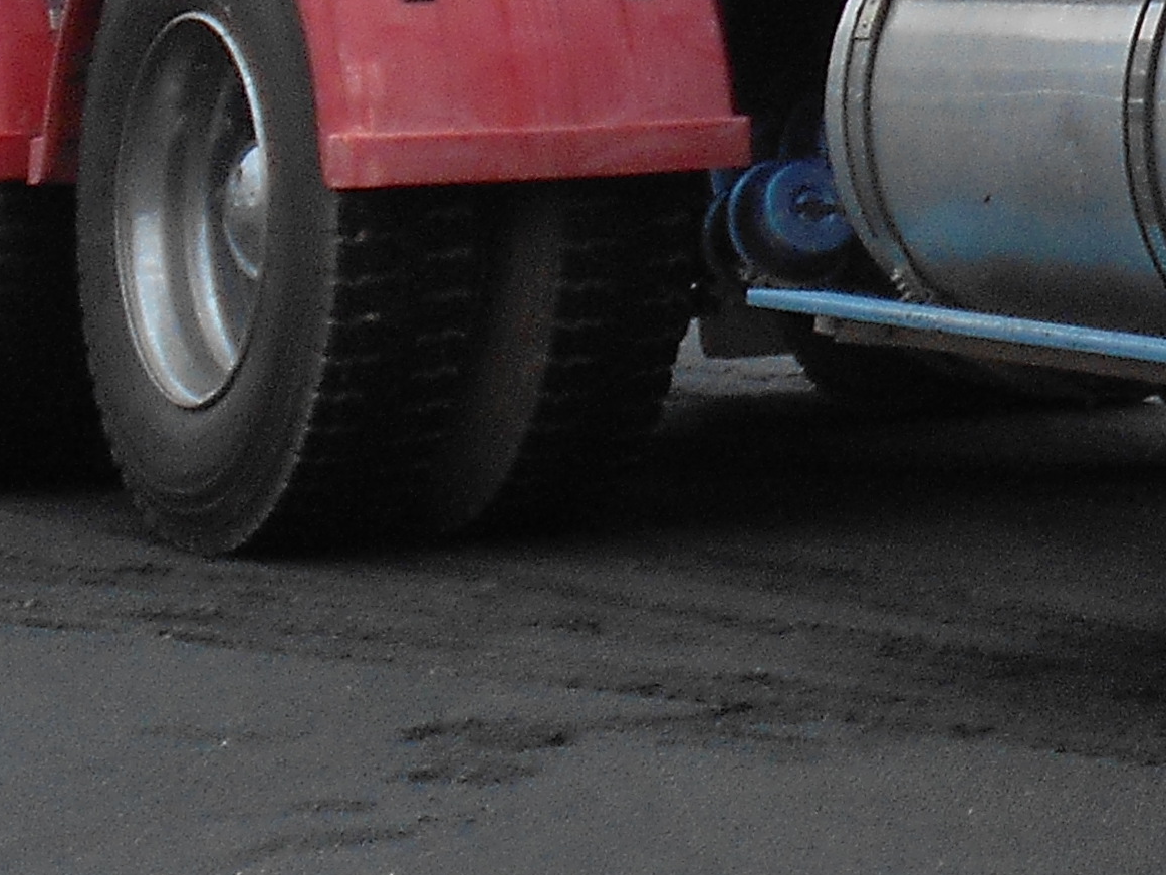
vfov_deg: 8.4
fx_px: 5828
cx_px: 2002
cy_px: -529
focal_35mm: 173
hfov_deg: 10.8
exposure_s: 1/640
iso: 80
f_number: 3.9
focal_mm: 6.7
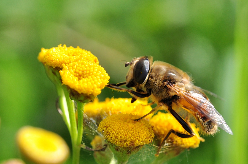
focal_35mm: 90
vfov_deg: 15.2
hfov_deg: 22.6
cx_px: 124
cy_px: 82
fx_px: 619
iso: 320
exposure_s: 1/250
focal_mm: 60
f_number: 13
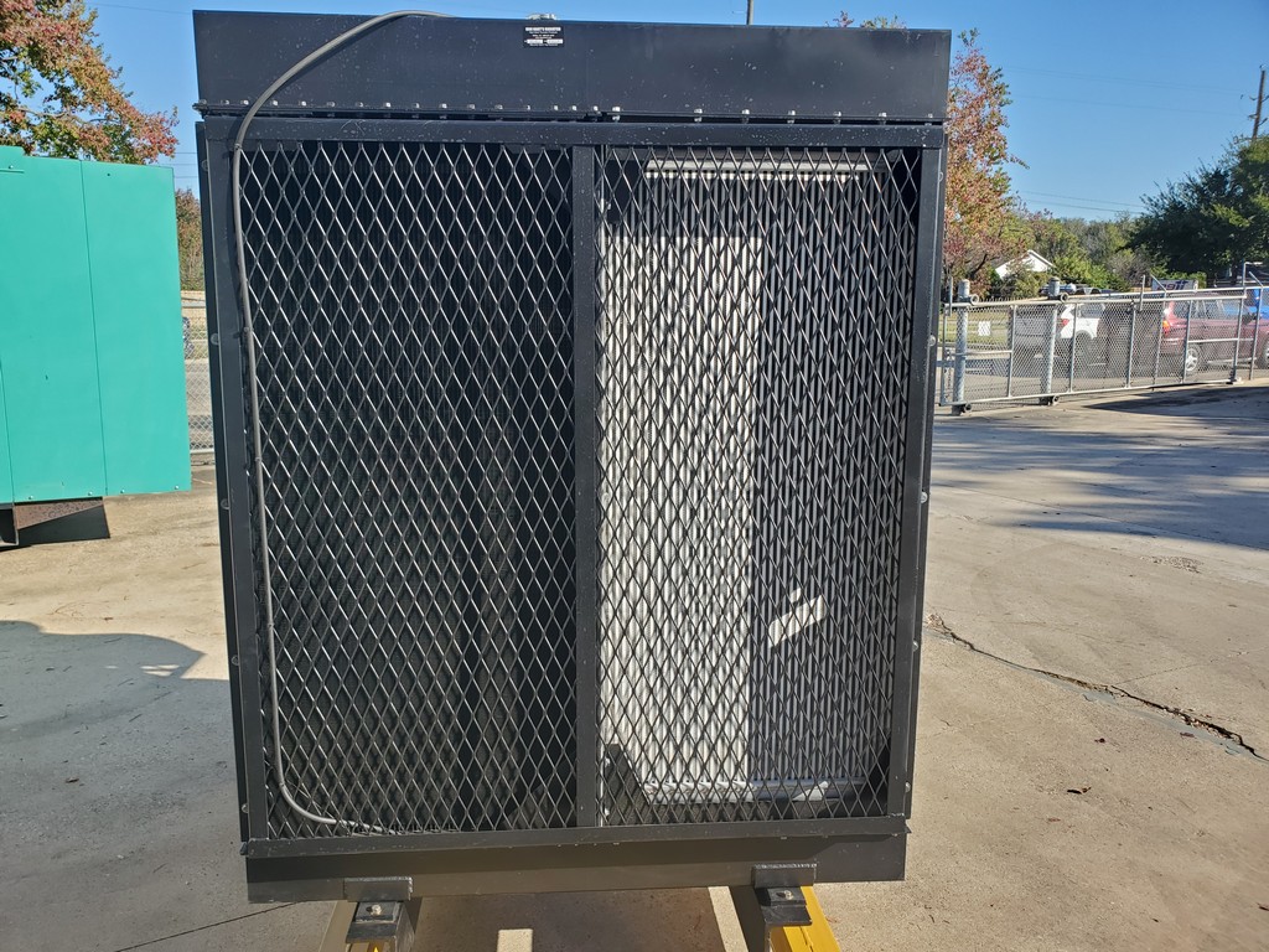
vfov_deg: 53.1
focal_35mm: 26
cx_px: 634
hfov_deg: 67.3
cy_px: 476
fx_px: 953
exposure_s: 1/667
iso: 50
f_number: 2.4
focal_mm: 4.3
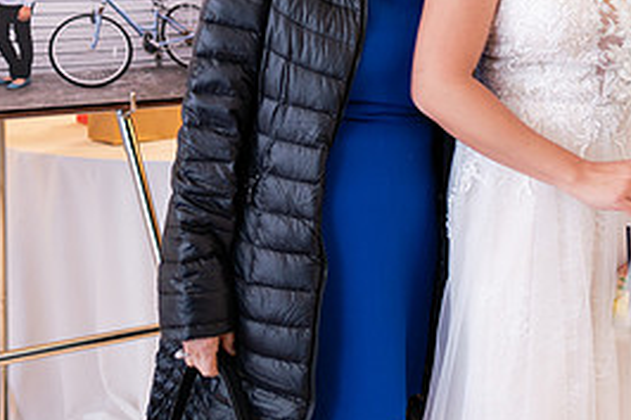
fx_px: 1104
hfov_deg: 28.9
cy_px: 22
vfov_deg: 21.0
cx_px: 692
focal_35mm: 63
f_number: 1.4
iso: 250
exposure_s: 1/30
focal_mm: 24
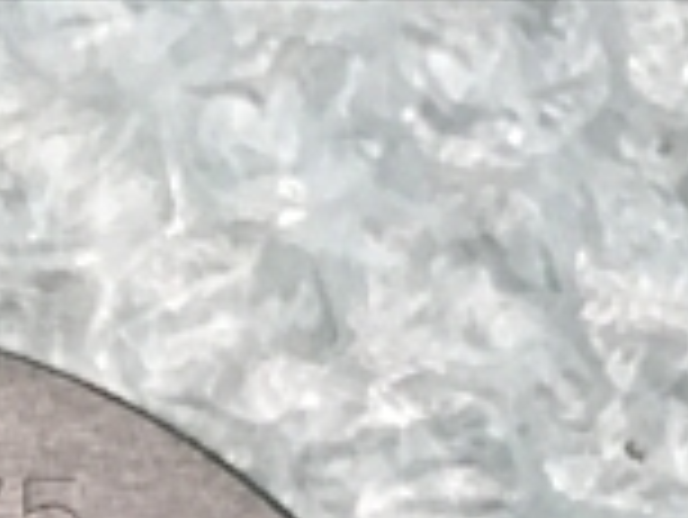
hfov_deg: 15.7
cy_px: 1077
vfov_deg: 11.3
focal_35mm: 117
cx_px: -288
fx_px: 2327
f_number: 1.8
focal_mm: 3.99
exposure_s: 1/30
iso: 32
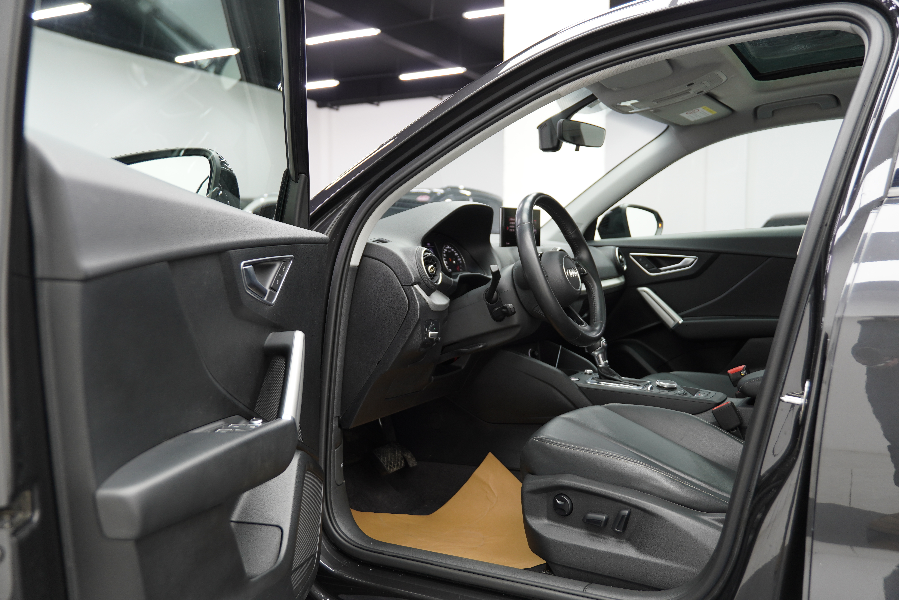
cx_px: 450
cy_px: 300
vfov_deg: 41.7
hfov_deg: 59.5
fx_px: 787
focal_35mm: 32
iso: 160
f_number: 2.8
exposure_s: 1/30
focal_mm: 21
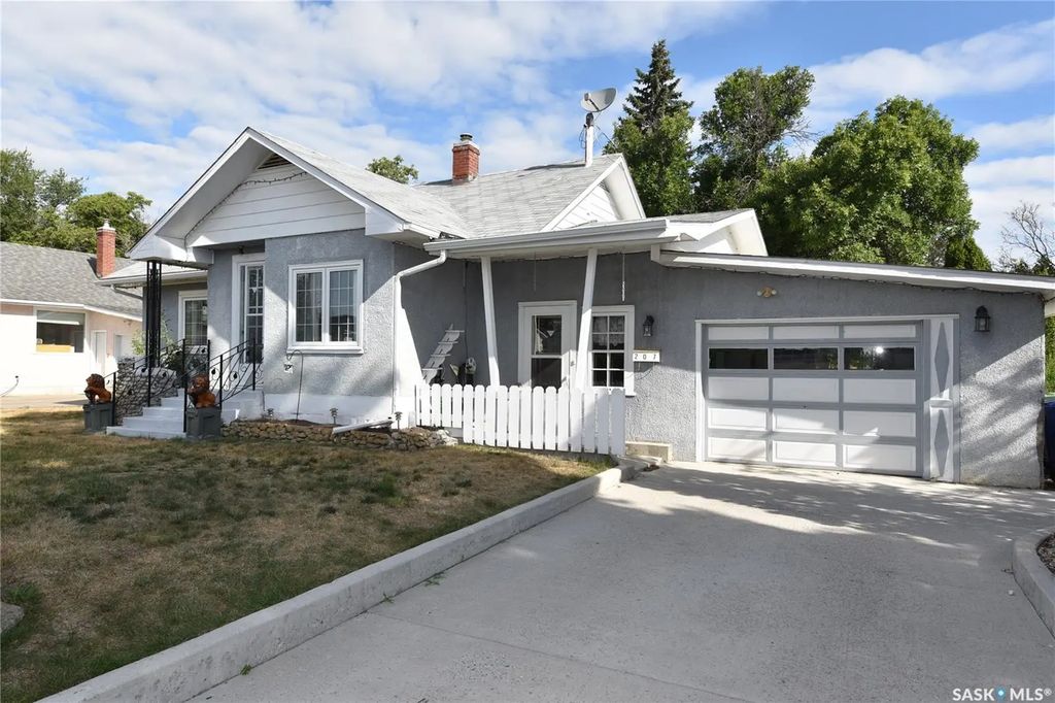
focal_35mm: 22
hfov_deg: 78.6
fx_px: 644
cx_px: 528
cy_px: 352
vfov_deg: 57.2
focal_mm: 22
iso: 100
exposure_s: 1/200
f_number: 9
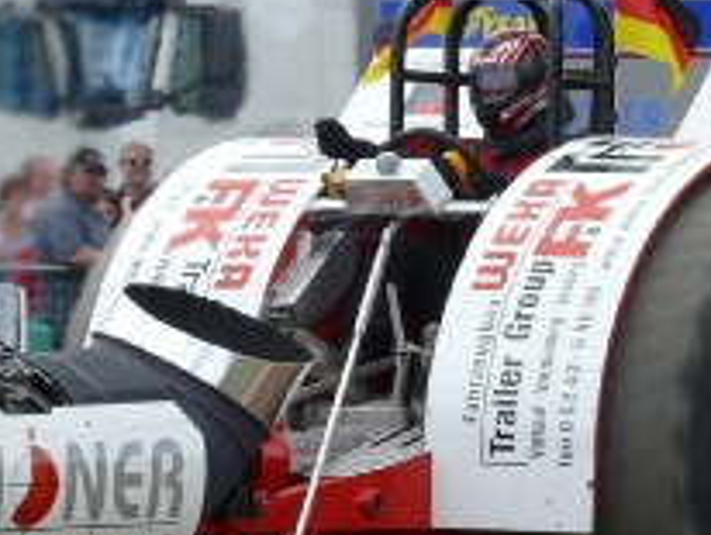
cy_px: 324
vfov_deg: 2.4
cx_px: 352
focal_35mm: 633
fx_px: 13017
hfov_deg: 3.1
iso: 100
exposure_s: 1/200
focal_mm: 34.5
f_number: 5
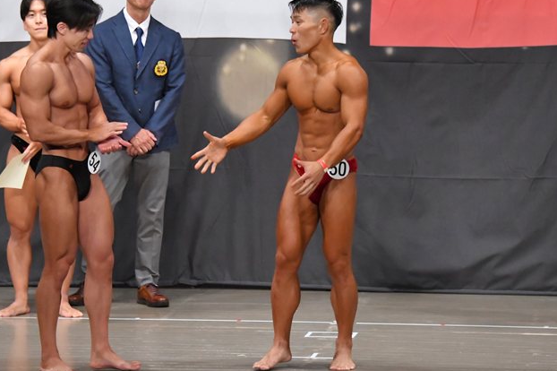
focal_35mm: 233
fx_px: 3603
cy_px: 190
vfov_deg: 5.9
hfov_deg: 8.8
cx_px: 220
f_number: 5.6
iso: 6400
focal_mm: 125
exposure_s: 1/400
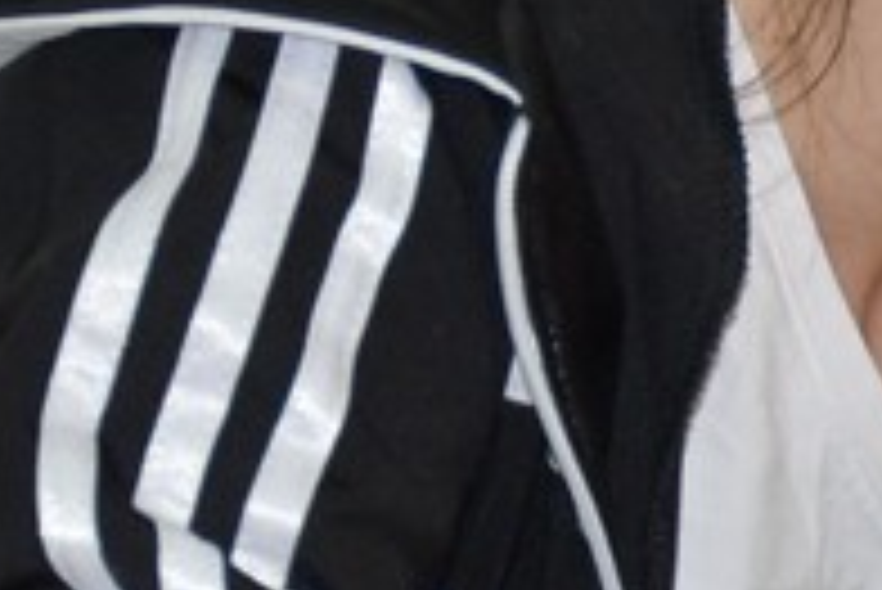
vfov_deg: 3.7
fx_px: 9219
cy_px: 489
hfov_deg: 5.4
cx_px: 1296
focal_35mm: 376
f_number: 4.5
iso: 1000
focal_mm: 48
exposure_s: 1/60
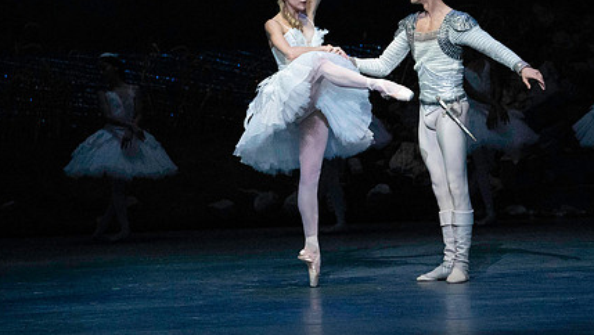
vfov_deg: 4.3
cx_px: 360
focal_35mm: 283
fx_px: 4460
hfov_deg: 7.6
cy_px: 118
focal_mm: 200
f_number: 5
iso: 25600
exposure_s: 1/400
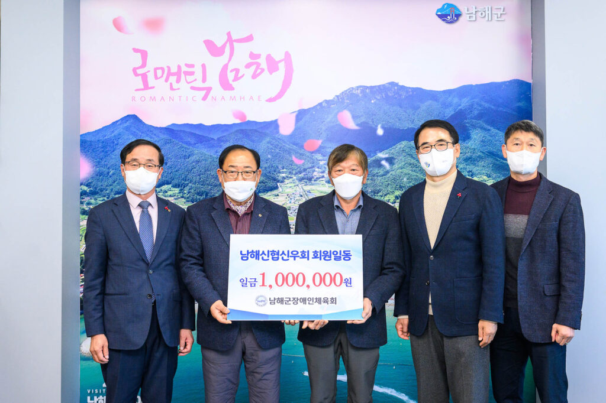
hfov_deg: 46.4
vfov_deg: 31.9
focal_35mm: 42
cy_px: 202
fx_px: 707
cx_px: 303
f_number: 4
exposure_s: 1/200
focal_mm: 42
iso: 1600
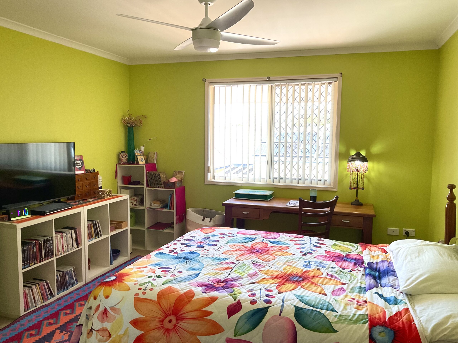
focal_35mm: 29
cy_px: 172
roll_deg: -1.6
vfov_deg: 48.2
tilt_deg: -5.2
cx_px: 229
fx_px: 384
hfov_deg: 61.7
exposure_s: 1/122
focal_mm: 3
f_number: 1.8
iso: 64
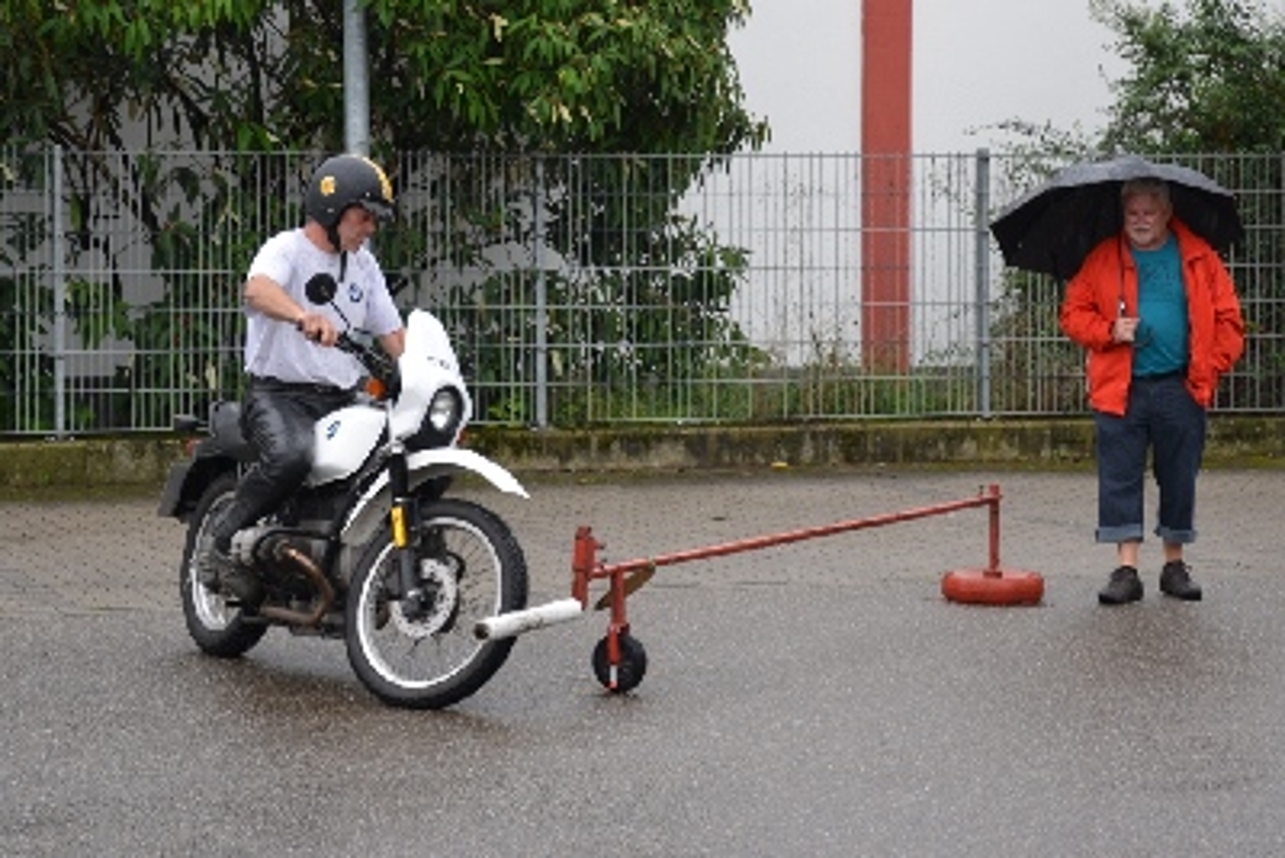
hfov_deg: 23.4
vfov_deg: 15.7
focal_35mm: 87
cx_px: 642
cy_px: 429
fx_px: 3106
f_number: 5
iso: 200
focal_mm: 58
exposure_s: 1/200
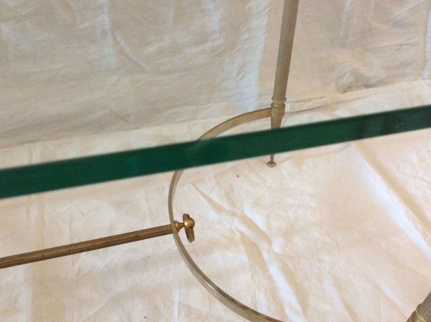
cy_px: 161
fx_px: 398
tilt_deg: -42.2
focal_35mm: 32
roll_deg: -1.6
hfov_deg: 56.9
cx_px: 216
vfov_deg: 44.1
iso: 250
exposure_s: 1/20
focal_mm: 3.3
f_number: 2.4
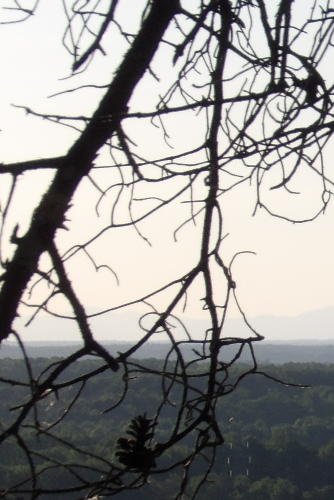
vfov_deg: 6.0
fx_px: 4745
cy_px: 356
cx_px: 506
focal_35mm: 341
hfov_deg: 4.0
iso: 100
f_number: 4.3
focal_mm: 25.6
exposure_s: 1/983
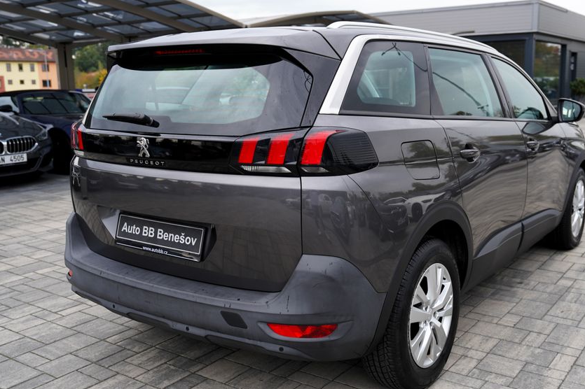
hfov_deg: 50.6
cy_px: 204
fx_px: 617
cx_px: 323
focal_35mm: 38
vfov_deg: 35.0
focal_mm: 31
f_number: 3.5
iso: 100
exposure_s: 1/60
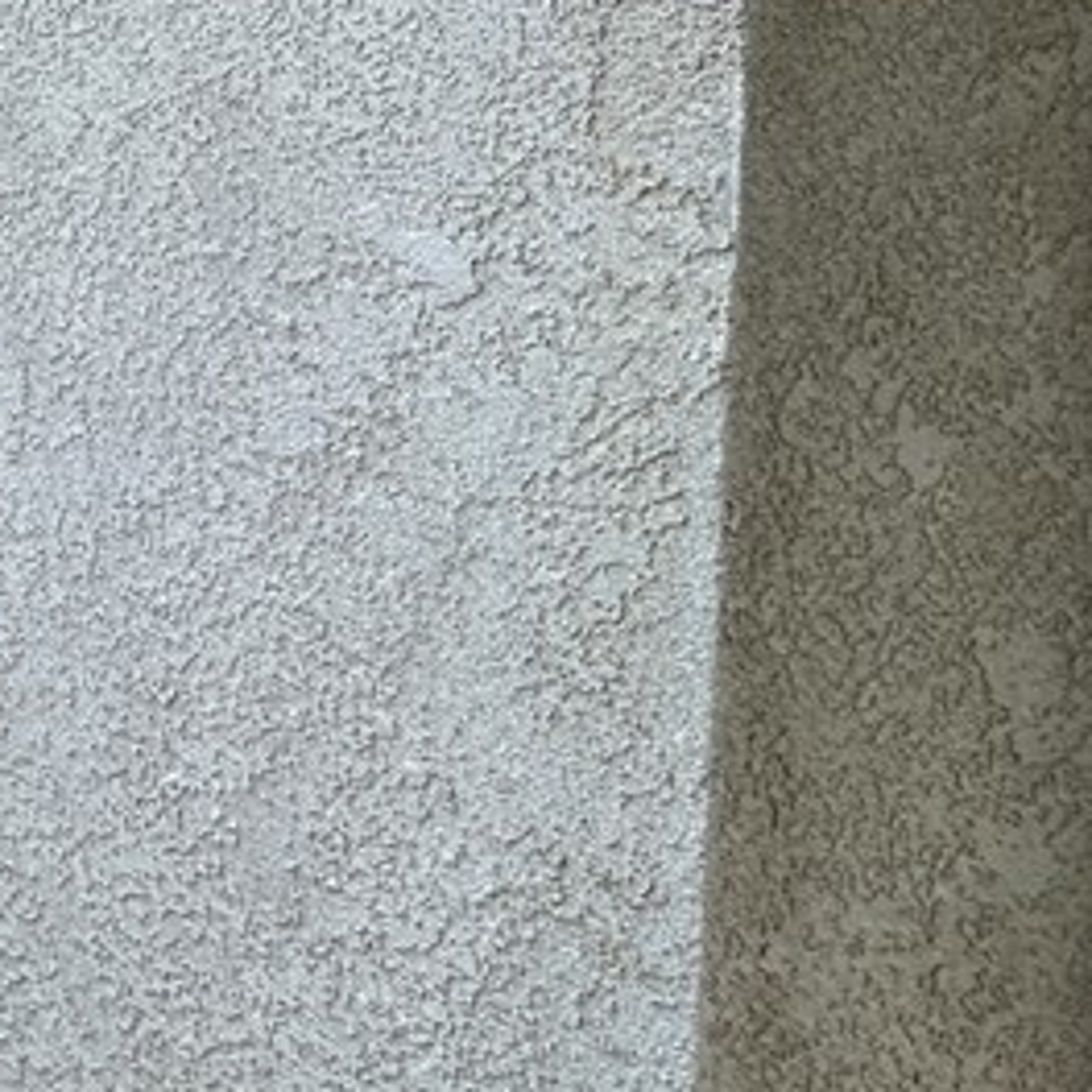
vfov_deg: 32.6
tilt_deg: +1.4
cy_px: 8
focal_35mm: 48
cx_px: -852
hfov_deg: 22.2
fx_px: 1713
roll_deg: -4.1
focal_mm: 2.22
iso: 40
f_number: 2.2
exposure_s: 1/447
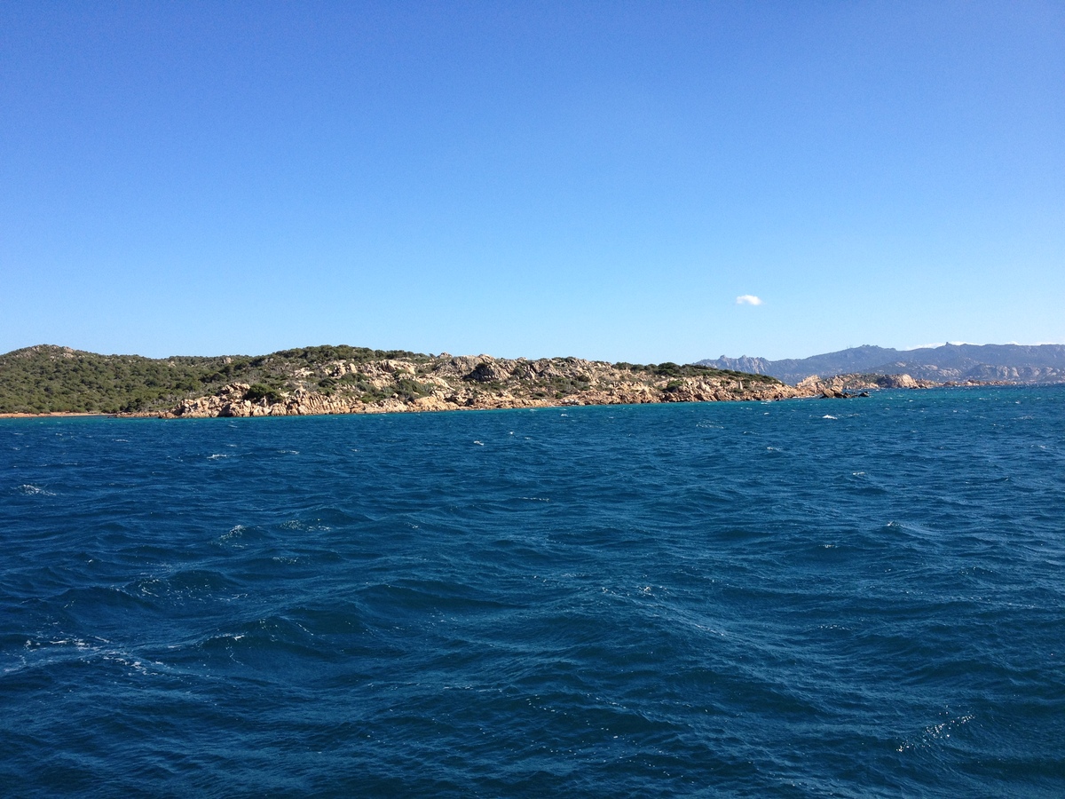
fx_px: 1077
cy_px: 400
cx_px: 532
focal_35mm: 35
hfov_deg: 52.6
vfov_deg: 40.7
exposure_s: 1/1227
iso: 64
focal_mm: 4.28
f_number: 2.4
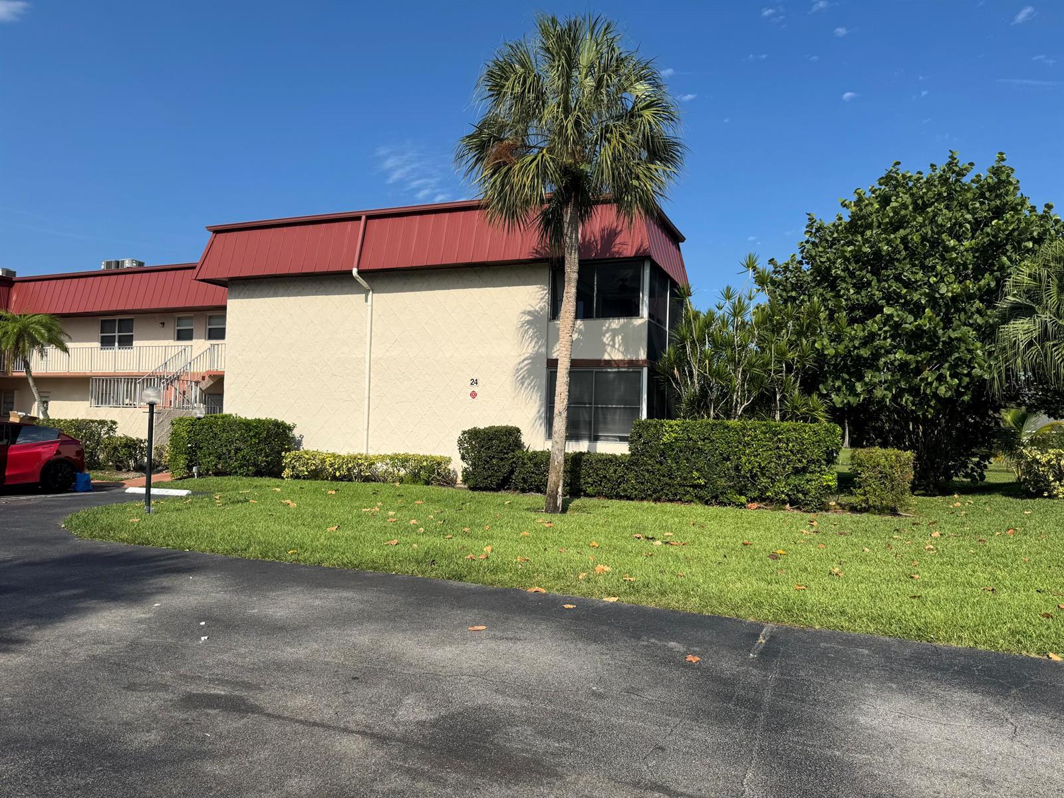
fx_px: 738
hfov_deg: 71.6
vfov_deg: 56.8
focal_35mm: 24
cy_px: 399
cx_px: 532
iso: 80
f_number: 1.78
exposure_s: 1/6410
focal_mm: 6.76
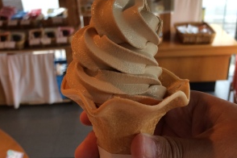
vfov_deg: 32.6
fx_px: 270
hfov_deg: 47.4
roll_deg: +3.7
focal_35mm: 41
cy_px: 88
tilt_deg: -26.9
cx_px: 117
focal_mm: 4.15
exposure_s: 1/30
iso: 32
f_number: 2.2
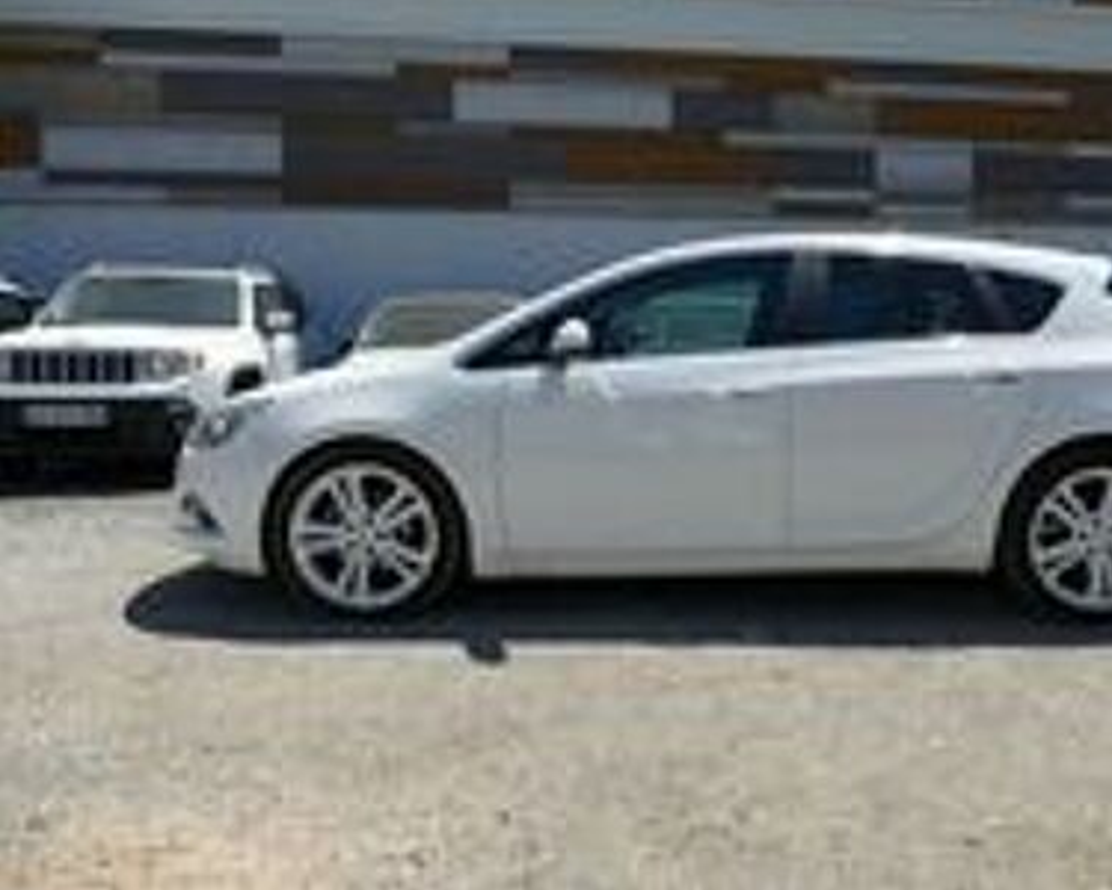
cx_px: 709
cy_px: 423
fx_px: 987
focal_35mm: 30
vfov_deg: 48.5
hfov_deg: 57.9
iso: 125
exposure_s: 1/2000
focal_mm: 9.12
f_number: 3.2
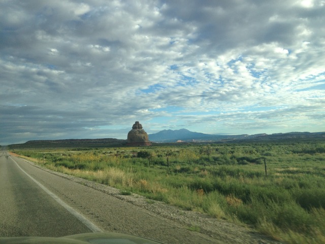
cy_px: 122
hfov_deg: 52.6
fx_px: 329
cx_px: 162
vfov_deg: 40.7
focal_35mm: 35
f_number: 2.4
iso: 50
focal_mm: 4.28
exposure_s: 1/968
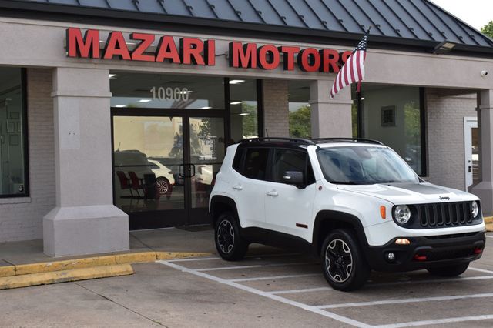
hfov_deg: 38.9
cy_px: 164
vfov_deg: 26.5
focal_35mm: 51
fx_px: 698
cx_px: 246
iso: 400
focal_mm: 34
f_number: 10
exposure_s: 1/200
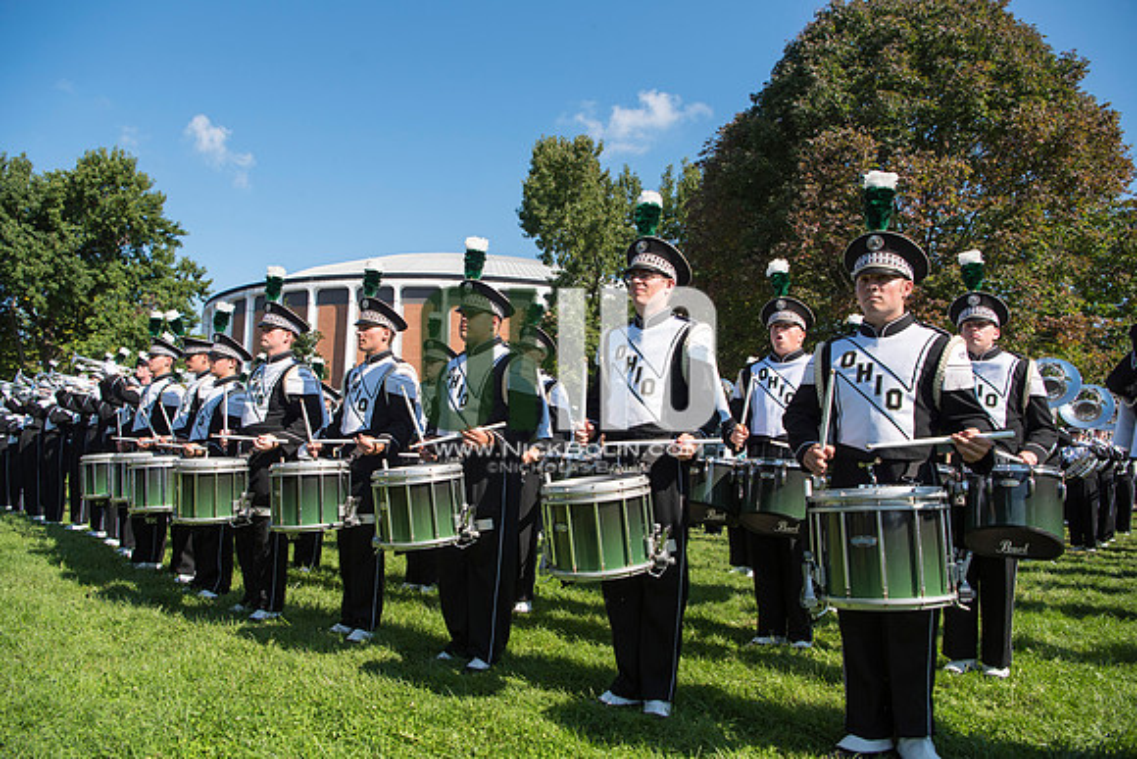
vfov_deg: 53.2
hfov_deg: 73.7
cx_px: 568
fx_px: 758
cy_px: 380
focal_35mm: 24
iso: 200
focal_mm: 24
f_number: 5.6
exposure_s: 1/1250
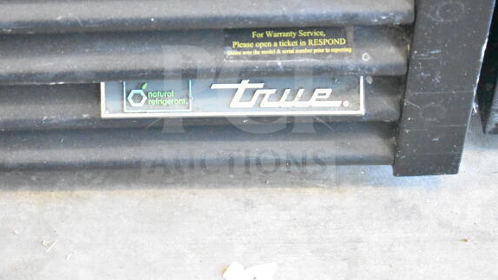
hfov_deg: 23.3
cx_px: 238
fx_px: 1209
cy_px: 114
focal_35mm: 92
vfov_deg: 13.2
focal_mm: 55
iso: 25600
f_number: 5.6
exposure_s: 1/100
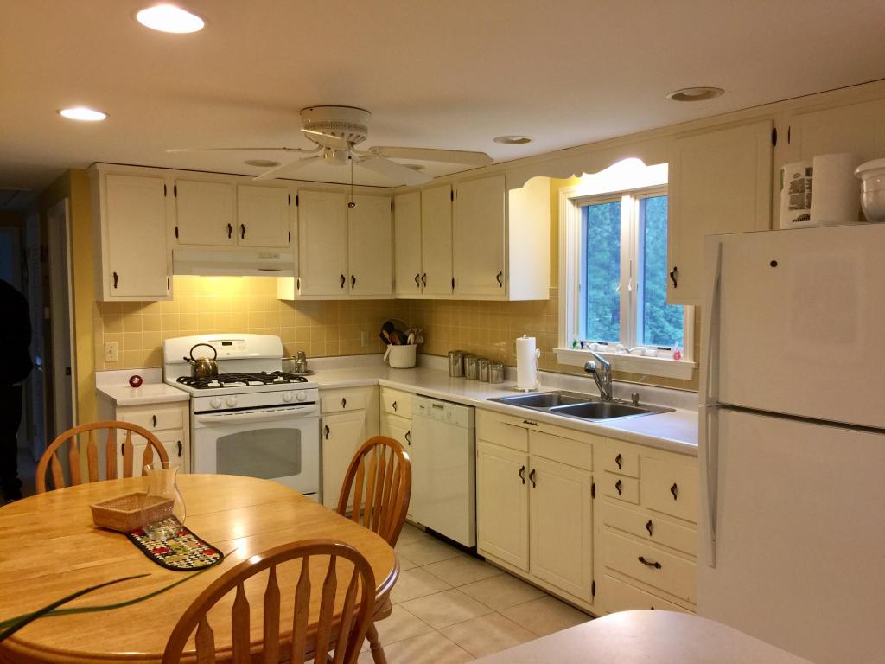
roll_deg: -0.2
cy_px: 332
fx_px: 741
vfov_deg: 48.2
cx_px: 442
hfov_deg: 61.7
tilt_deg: -3.4
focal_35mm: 29
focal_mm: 4.15
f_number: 2.2
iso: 40
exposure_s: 1/15
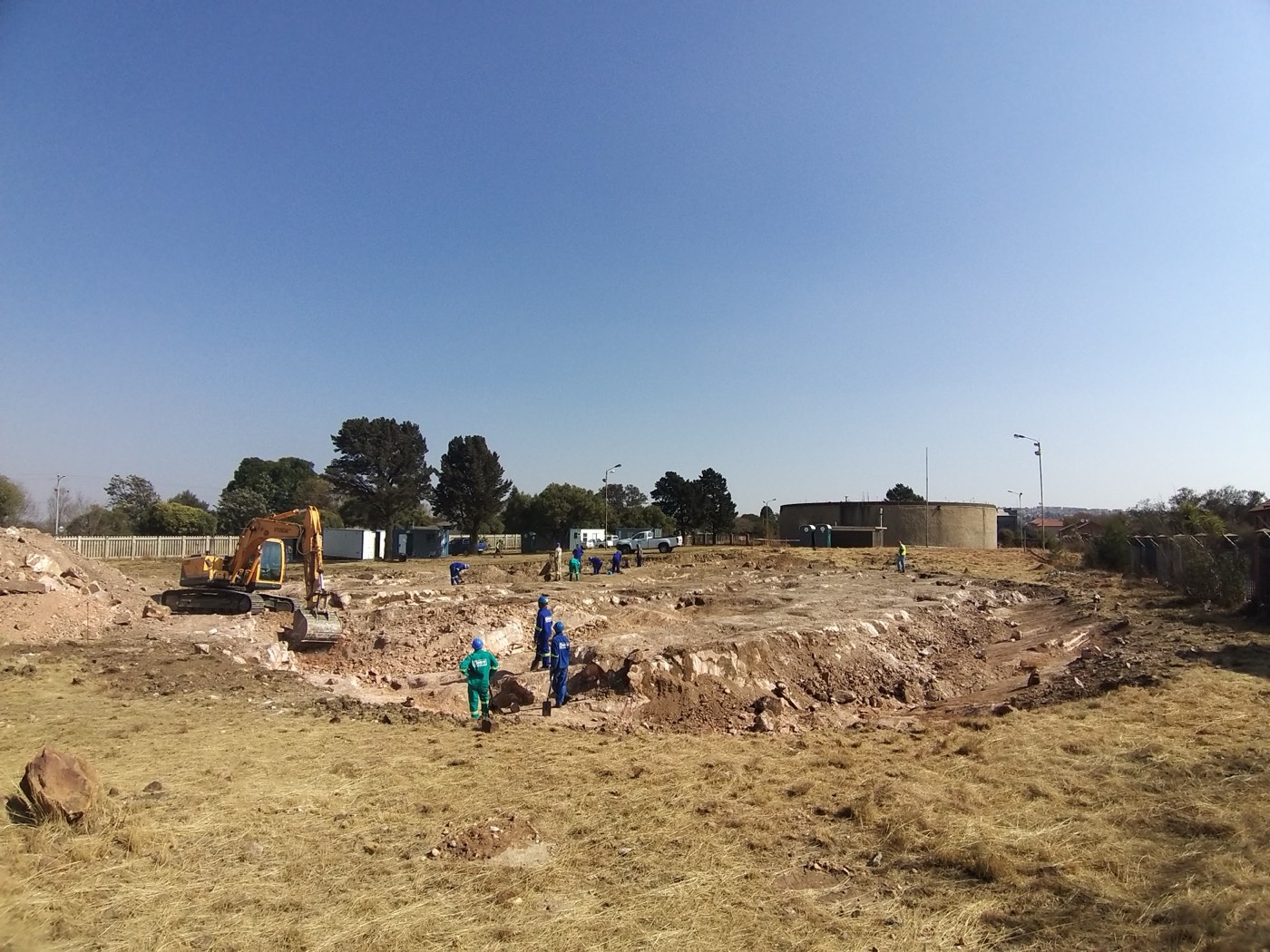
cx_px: 635
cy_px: 476
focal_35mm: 18
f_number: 2.4
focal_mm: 1.87
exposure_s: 1/1133
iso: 40
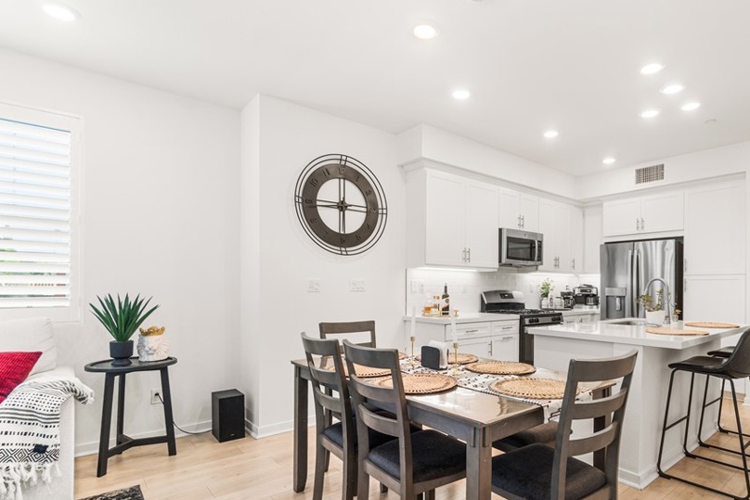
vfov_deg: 64.2
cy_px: 289
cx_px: 463
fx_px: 396
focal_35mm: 19
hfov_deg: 85.4
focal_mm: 10
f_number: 7.1
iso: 320
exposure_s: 1/10
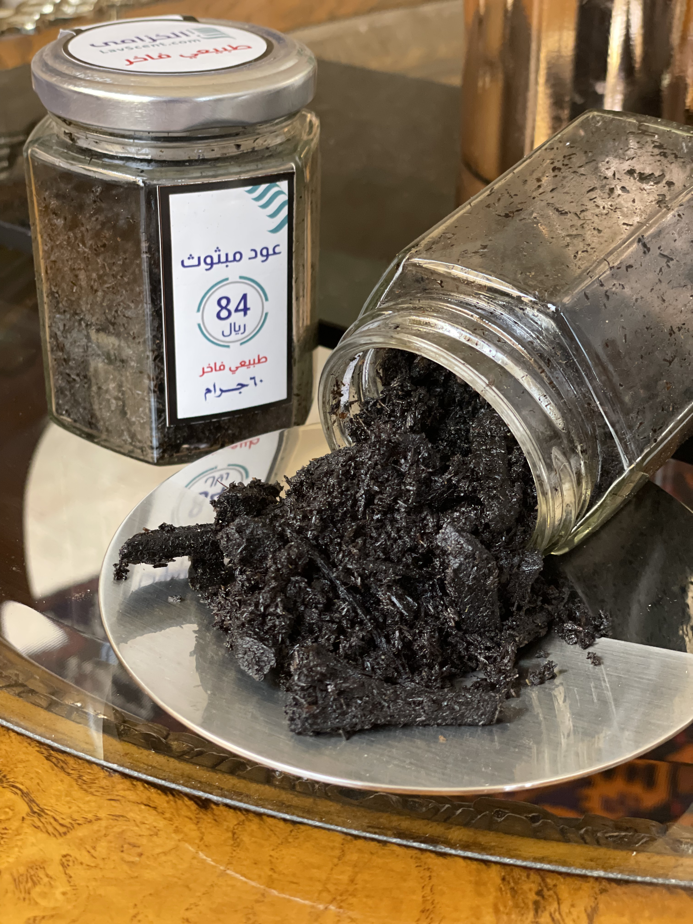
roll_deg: -0.1
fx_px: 1388
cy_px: 462
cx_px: 346
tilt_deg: -30.2
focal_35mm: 52
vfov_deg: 36.8
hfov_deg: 28.0
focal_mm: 6
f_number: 2
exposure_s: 1/32
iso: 500
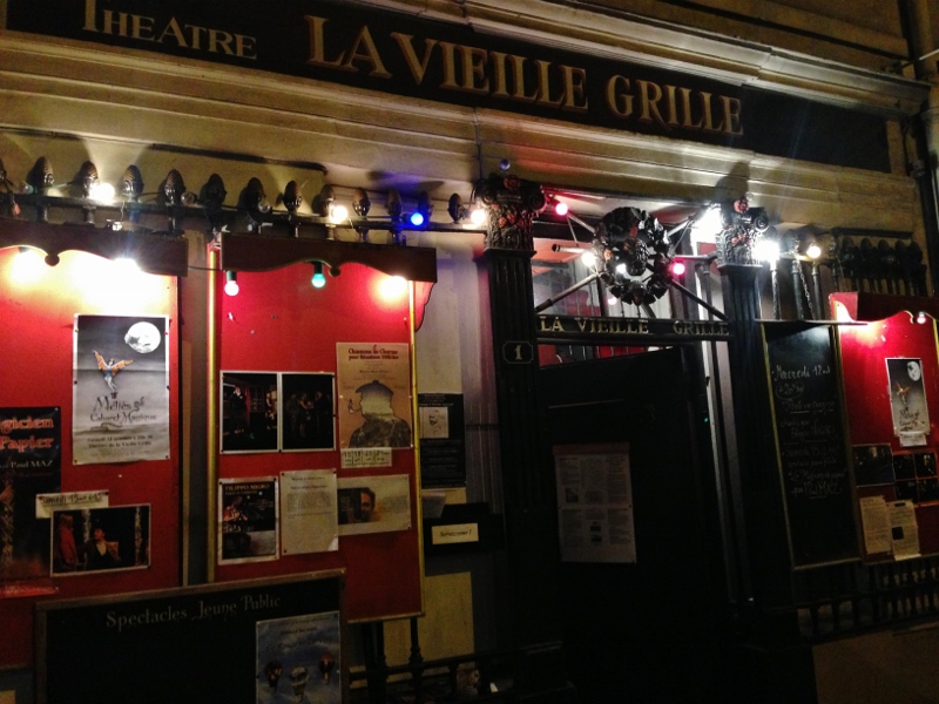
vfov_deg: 42.9
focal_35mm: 33
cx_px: 470
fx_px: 895
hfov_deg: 55.4
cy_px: 352
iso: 400
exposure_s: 1/20
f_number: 2.4
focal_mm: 4.13
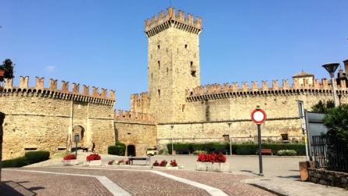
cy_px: 82
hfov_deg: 61.0
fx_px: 295
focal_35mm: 32
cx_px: 175
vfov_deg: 36.6
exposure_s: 1/1748
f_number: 2.2
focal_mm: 4.15
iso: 25
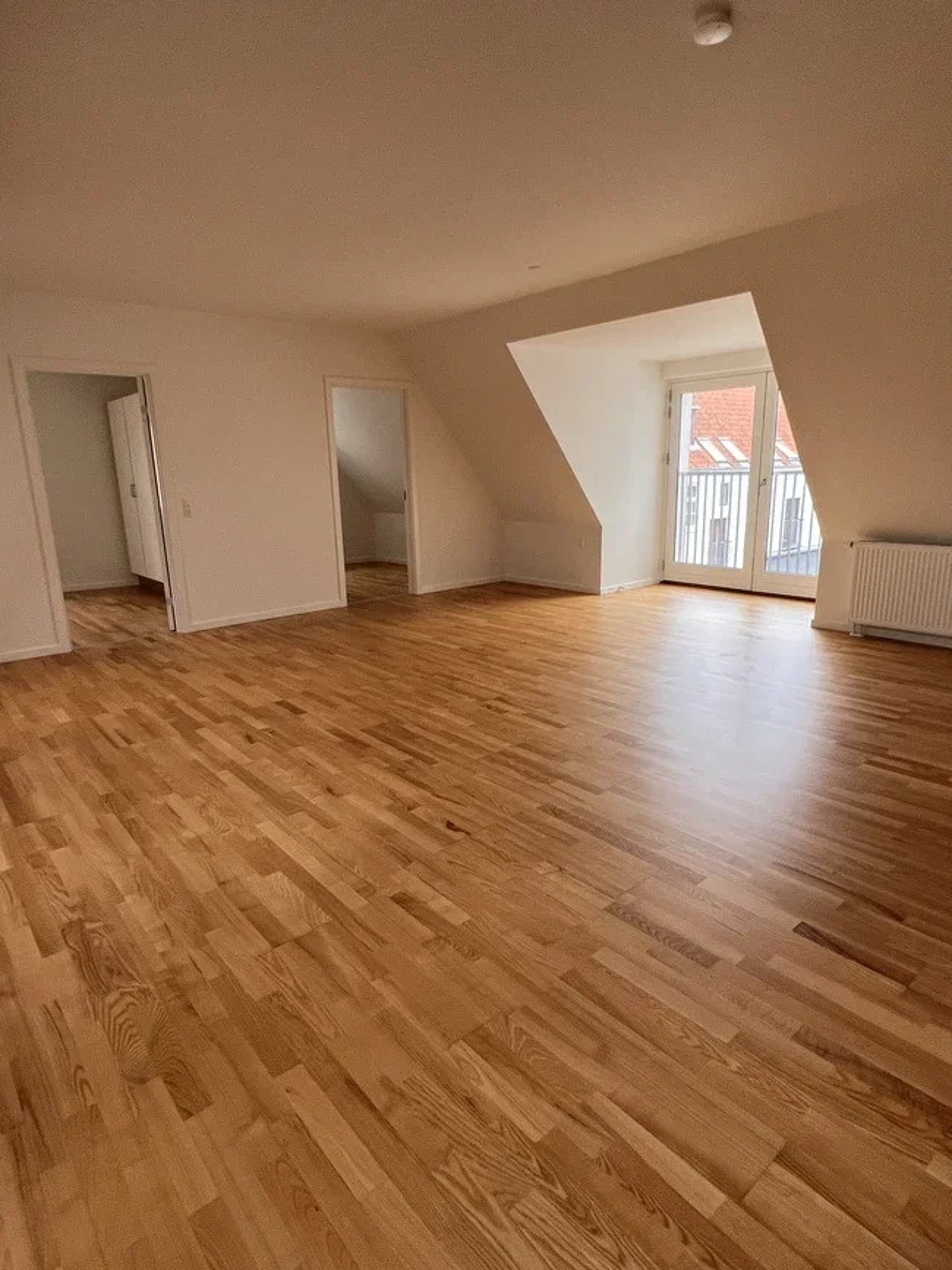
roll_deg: +1.0
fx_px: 660
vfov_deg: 87.7
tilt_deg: -14.2
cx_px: 476
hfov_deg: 71.6
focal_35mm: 18
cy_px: 650
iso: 125
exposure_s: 1/100
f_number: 1.8
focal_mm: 1.57
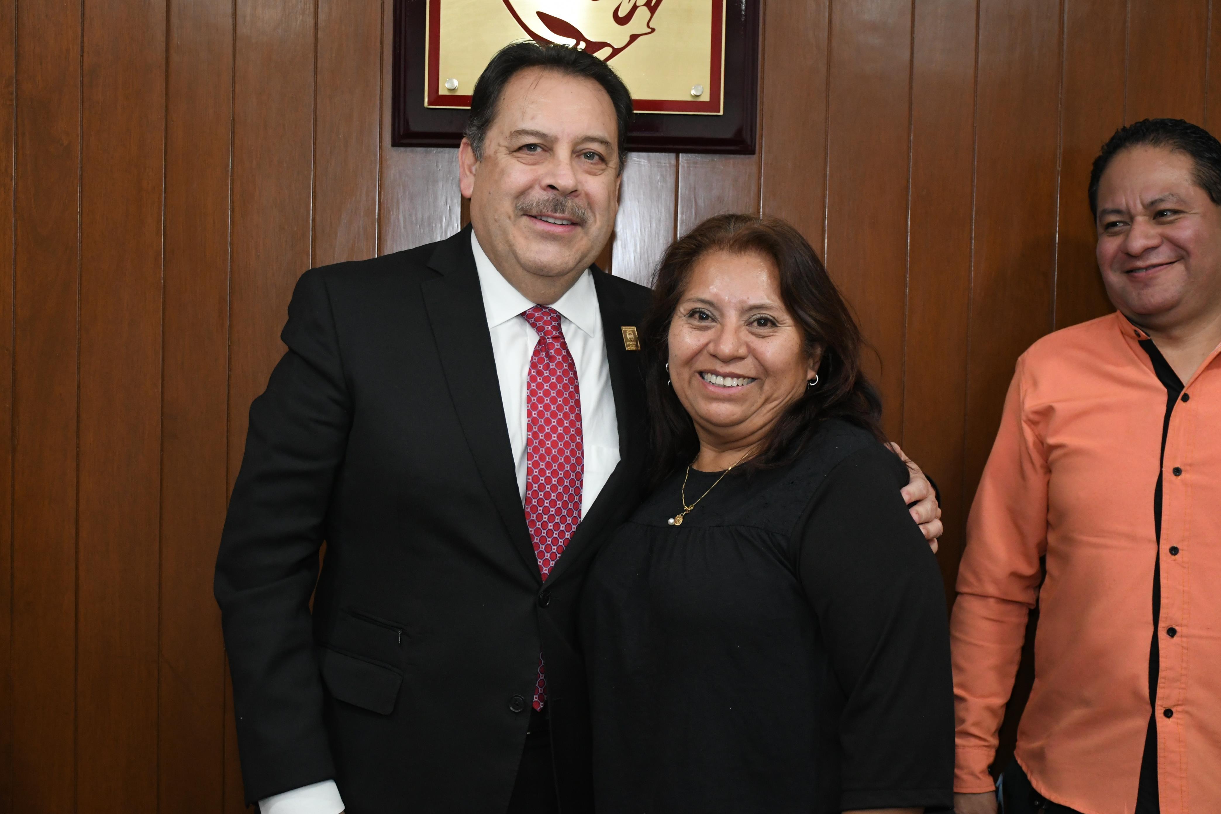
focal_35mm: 57
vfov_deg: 23.8
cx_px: 610
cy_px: 407
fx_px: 1933
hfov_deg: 35.1
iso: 2500
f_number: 4.2
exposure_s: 1/125
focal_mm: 38
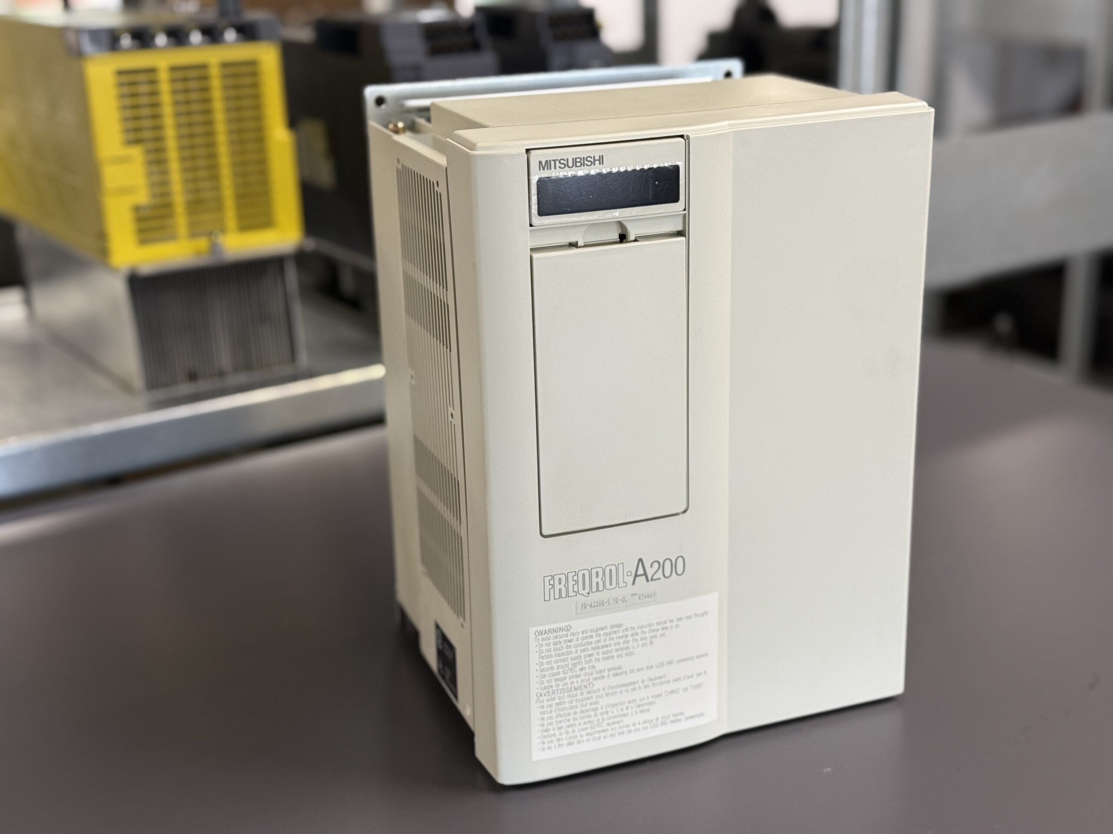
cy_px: 417
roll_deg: +1.2
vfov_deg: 30.3
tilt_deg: -18.8
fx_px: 1543
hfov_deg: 39.7
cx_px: 556
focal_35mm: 48
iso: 160
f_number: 1.78
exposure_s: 1/50
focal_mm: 6.76
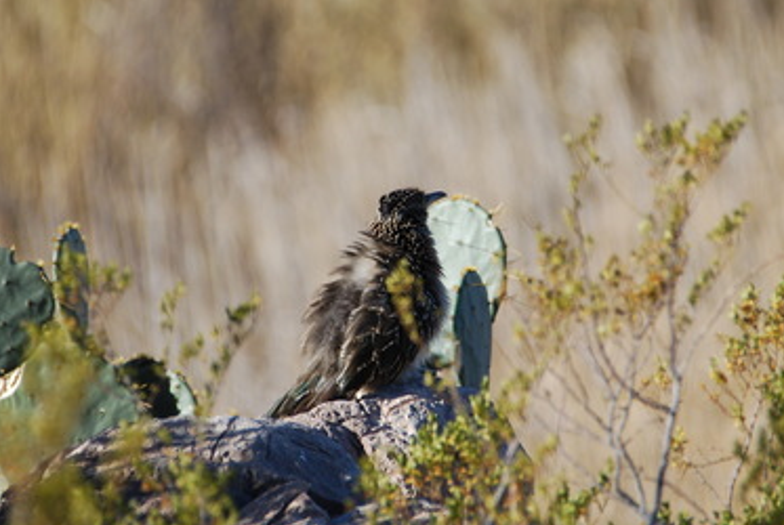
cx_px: 414
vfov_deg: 2.0
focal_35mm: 675
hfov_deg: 3.1
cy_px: 255
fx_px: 14723
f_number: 5.6
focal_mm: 300
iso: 200
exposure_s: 1/500
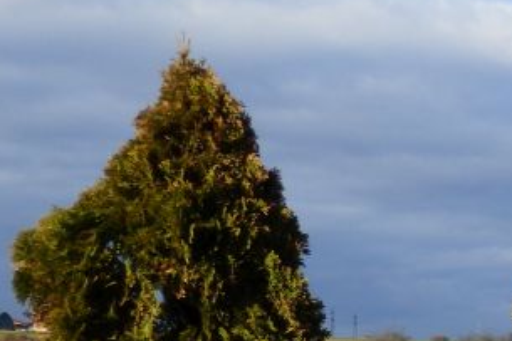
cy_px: 462
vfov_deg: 11.3
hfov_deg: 16.3
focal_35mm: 118
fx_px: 1677
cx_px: 685
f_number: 3.2
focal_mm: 5
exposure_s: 1/800
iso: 80
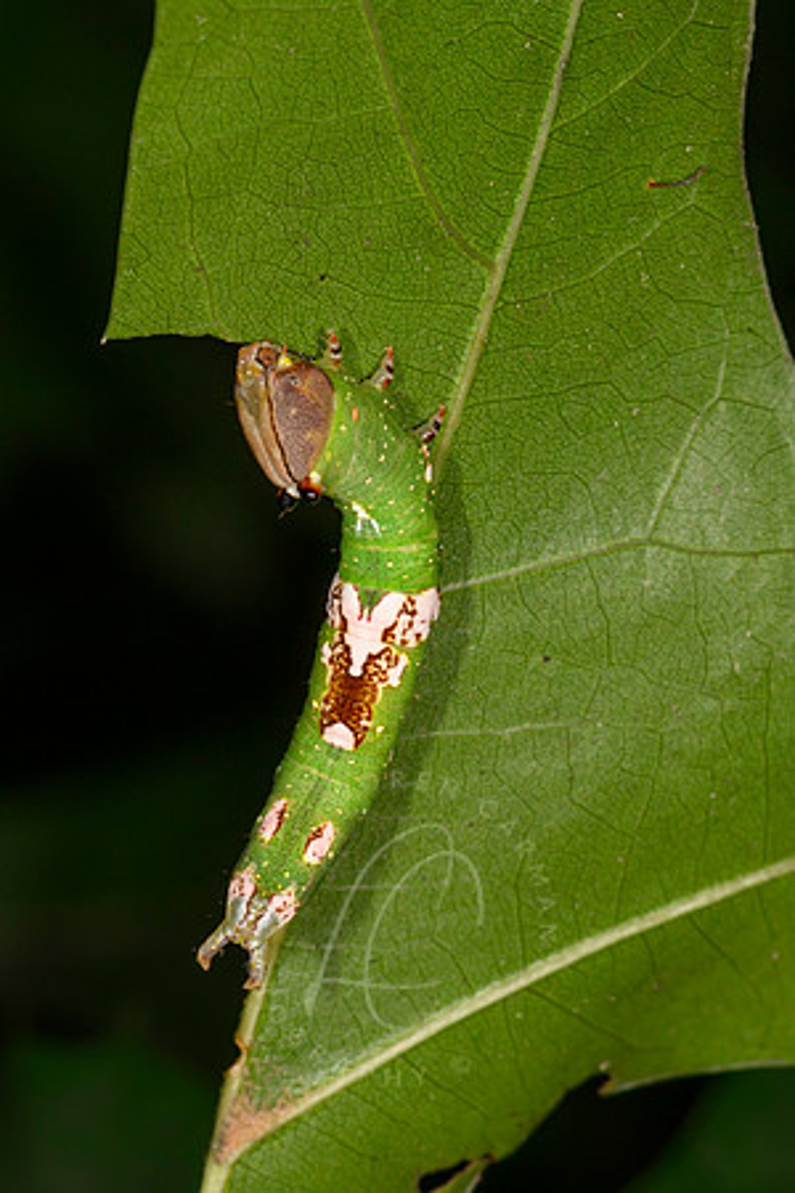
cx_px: 436
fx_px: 8372
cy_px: 554
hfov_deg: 5.4
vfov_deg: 8.1
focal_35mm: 253
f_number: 20
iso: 64
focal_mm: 105
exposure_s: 1/250
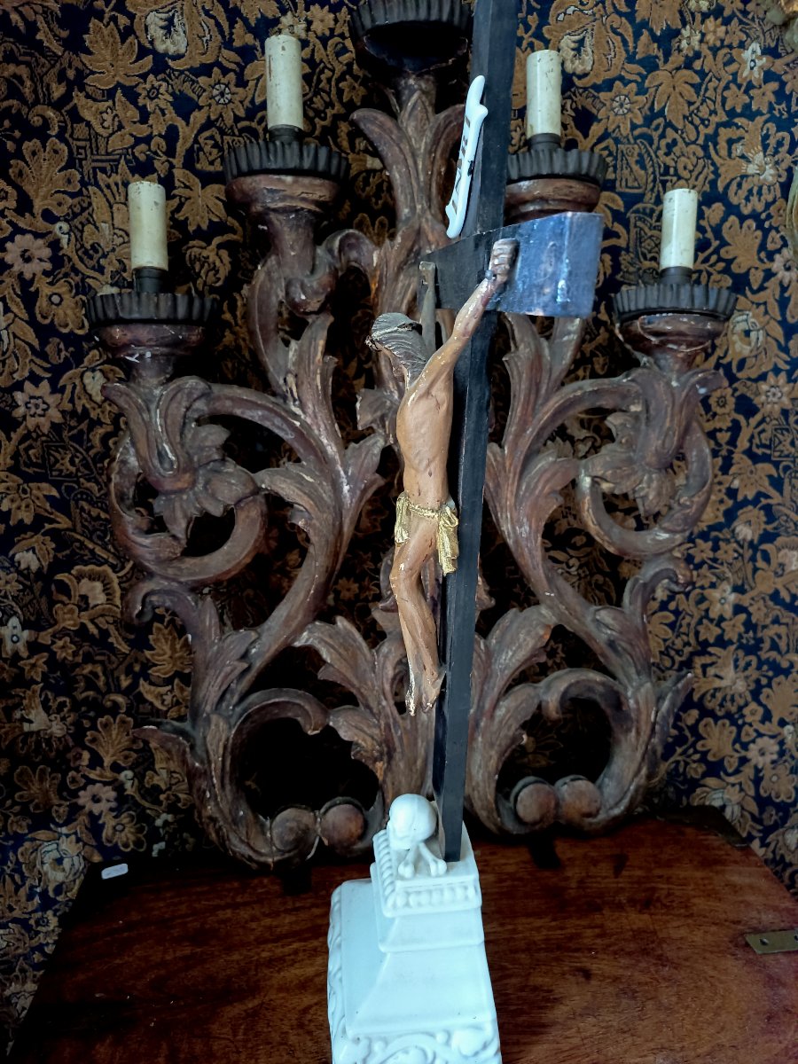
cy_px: 532
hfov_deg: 56.8
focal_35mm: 24
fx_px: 738
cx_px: 399
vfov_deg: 71.6
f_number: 1.7
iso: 3325
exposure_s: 1/16.7
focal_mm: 5.24
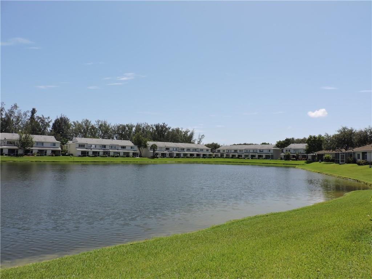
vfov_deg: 56.8
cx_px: 186
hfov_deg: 71.6
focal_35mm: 24
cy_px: 140
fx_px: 258
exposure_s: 1/2000
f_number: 3.3
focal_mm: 4.3
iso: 160
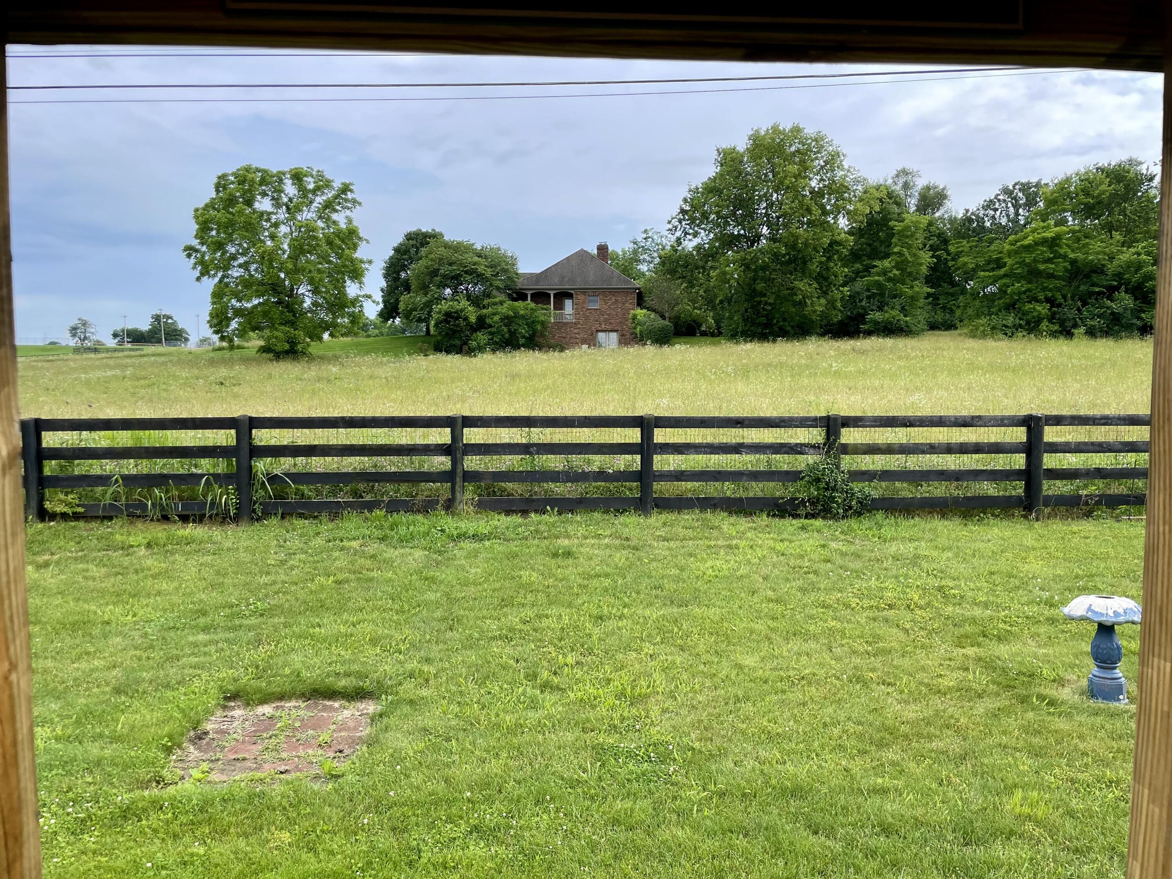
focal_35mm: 26
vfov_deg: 53.1
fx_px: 880
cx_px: 586
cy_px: 440
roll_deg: -0.1
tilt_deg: -5.3
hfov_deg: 67.3
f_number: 1.6
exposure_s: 1/1453
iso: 32
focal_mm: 4.2
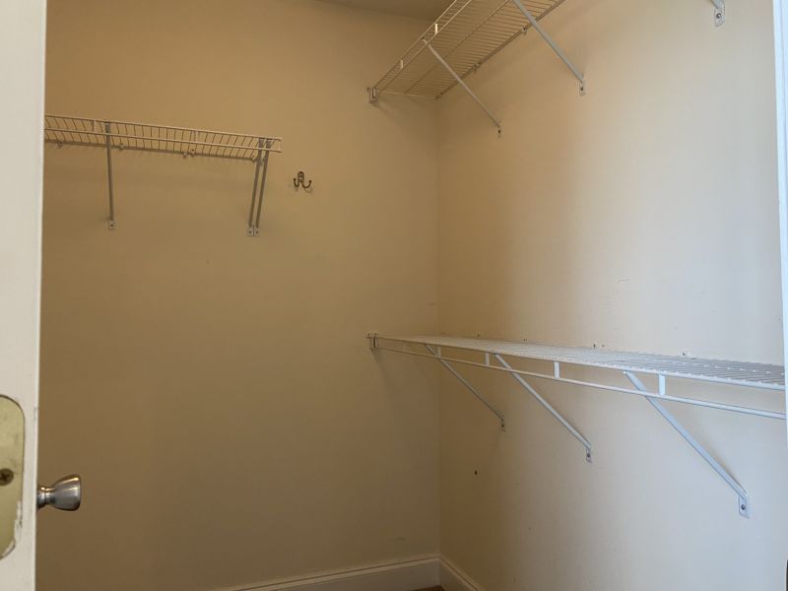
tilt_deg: +2.5
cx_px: 394
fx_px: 592
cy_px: 296
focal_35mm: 26
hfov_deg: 67.3
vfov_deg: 53.1
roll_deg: +0.3
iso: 200
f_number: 1.8
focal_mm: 4.25
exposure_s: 1/60
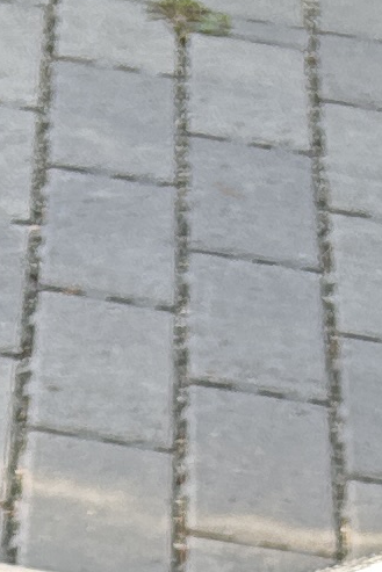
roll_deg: +0.7
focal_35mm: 221
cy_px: 1454
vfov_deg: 8.4
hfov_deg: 6.2
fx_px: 3515
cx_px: 115
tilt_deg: -41.9
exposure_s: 1/184
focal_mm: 5.7
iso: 40
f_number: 1.5
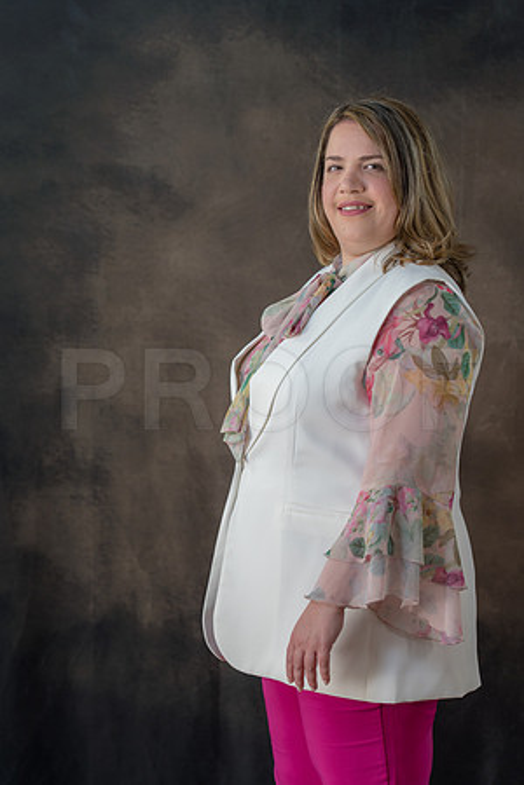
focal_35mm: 105
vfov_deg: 19.5
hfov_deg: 13.0
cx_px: 262
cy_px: 392
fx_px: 2292
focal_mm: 105
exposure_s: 1/100
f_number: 4.5
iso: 400
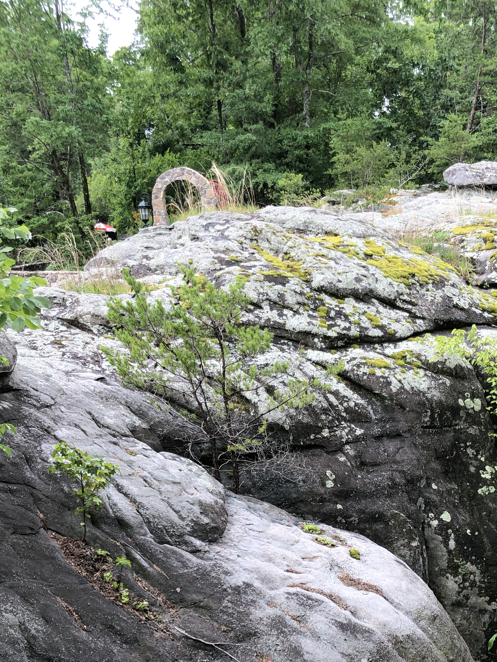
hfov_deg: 31.3
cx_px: 333
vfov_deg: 39.8
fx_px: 880
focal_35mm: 46
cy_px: 519
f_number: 1.8
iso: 20
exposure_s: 1/209
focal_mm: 3.99
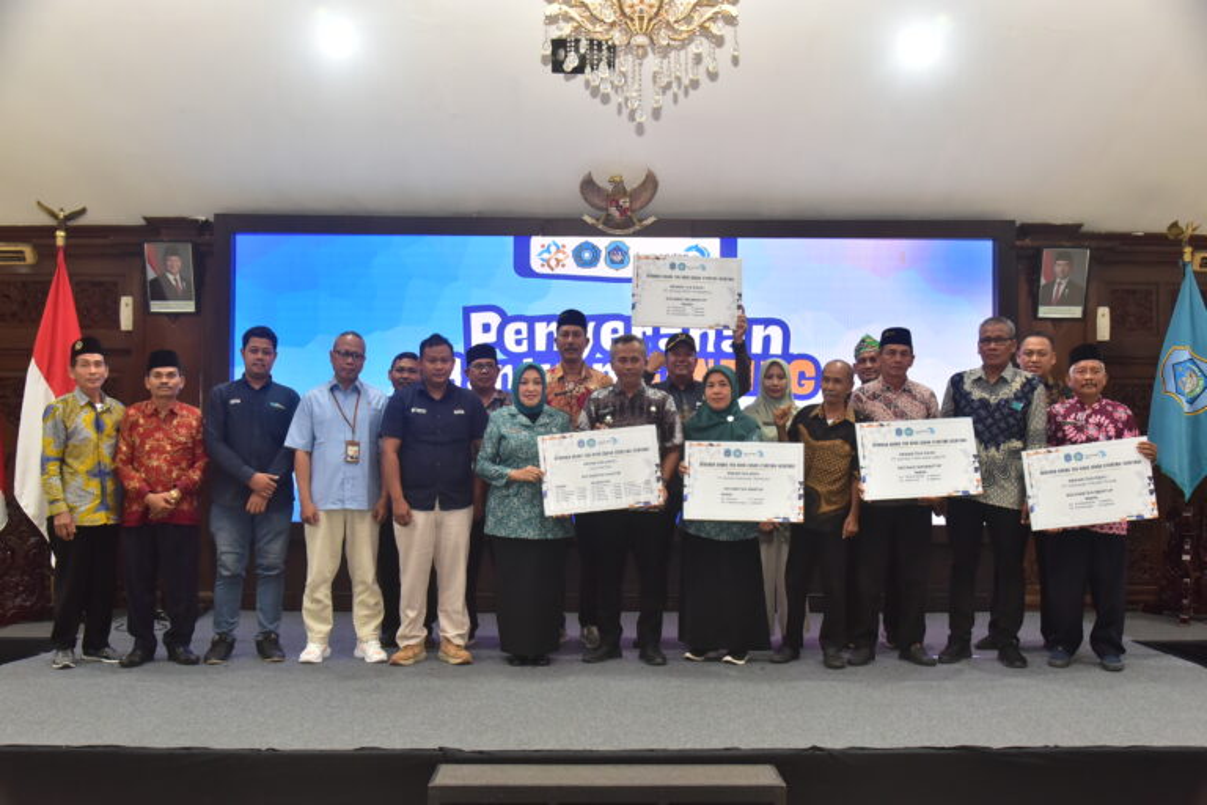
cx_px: 604
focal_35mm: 35
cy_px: 402
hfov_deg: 54.4
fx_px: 1173
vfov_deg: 37.9
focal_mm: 35
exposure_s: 1/80
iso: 2500
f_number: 5
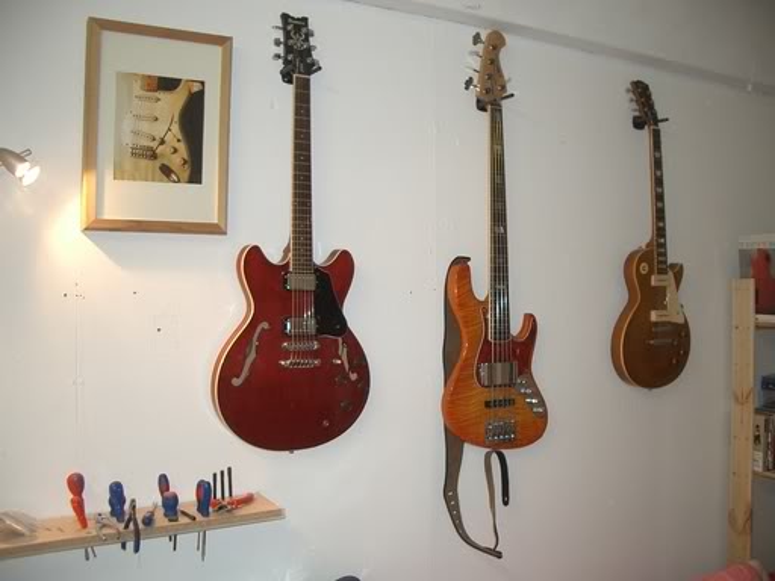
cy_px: 290
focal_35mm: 35
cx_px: 388
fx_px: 784
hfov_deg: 52.6
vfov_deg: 40.7
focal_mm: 5.8
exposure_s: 1/40
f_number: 2.6
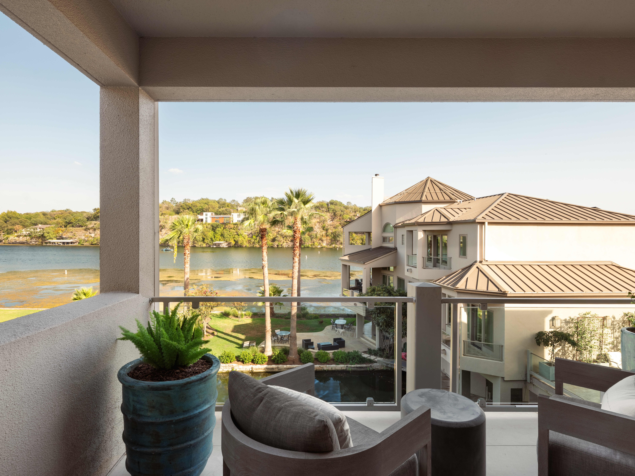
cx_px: 318
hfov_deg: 87.8
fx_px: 330
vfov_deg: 71.6
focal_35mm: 18
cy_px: 238
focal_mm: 22.8
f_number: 13
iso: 400
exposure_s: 1/13
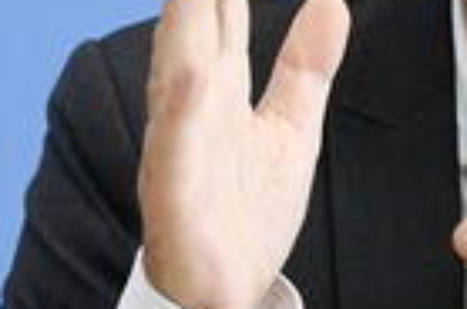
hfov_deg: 5.7
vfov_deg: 3.7
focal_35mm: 364
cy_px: -84
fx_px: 4711
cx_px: 536
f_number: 5
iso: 2000
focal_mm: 112
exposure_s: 1/800
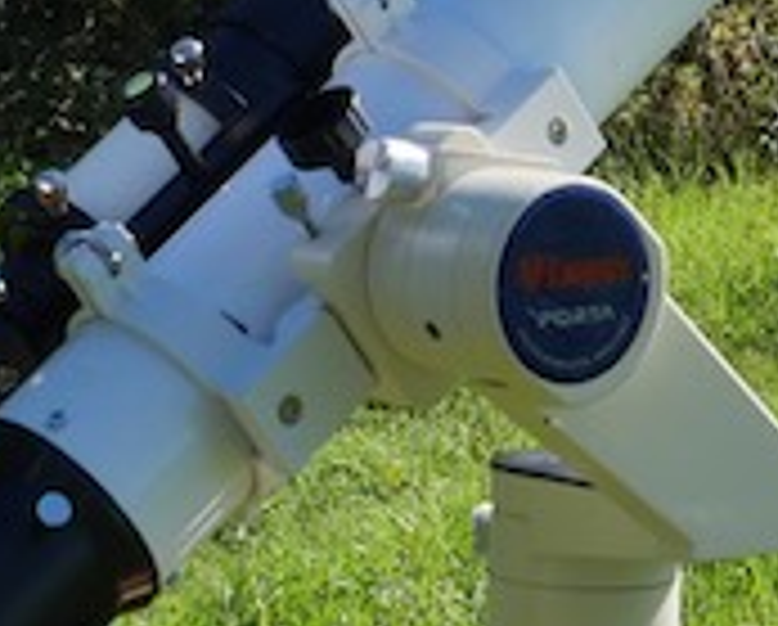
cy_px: -81
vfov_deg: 8.9
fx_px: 3990
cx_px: 400
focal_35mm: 173
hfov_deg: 11.1
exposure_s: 1/500
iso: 200
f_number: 7.1
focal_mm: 15
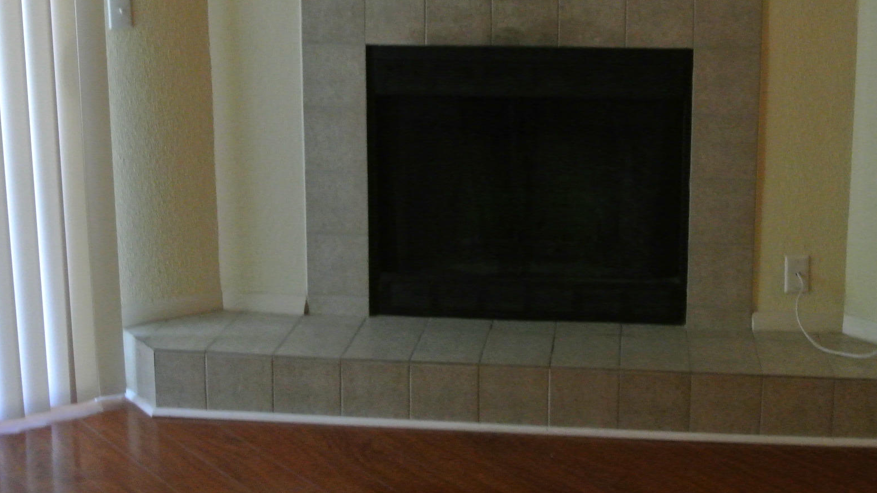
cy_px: 185
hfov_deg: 34.3
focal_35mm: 61
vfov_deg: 19.7
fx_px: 1418
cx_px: 508
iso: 3200
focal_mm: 17.5
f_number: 4.5
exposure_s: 1/60
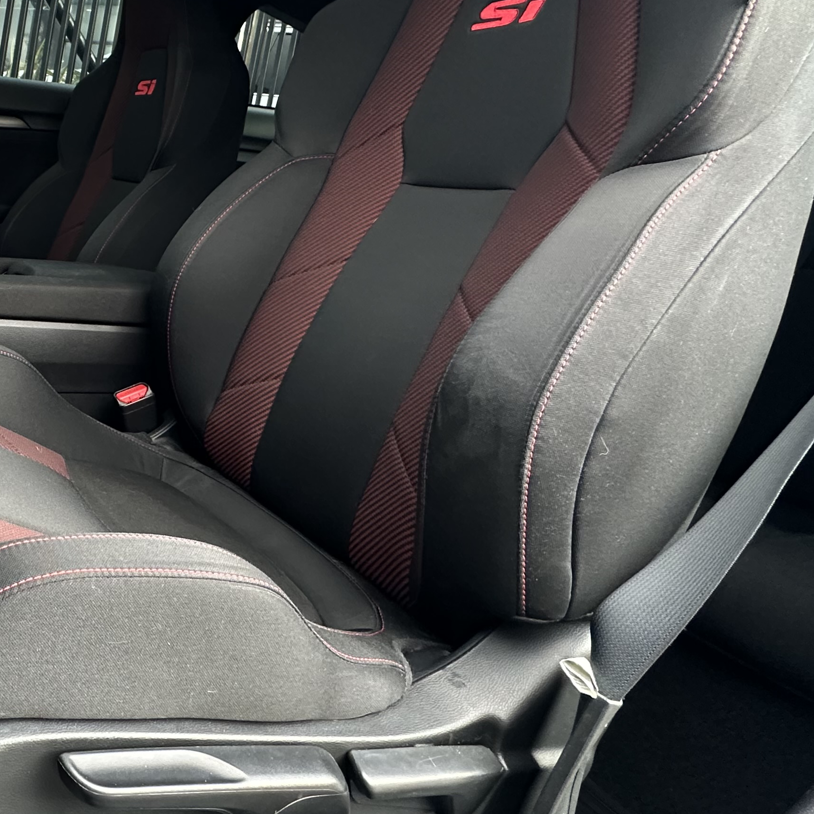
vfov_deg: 54.5
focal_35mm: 29
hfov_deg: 46.3
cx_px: -7
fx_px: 772
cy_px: 270
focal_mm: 2.22
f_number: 2.2
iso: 320
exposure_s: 1/82
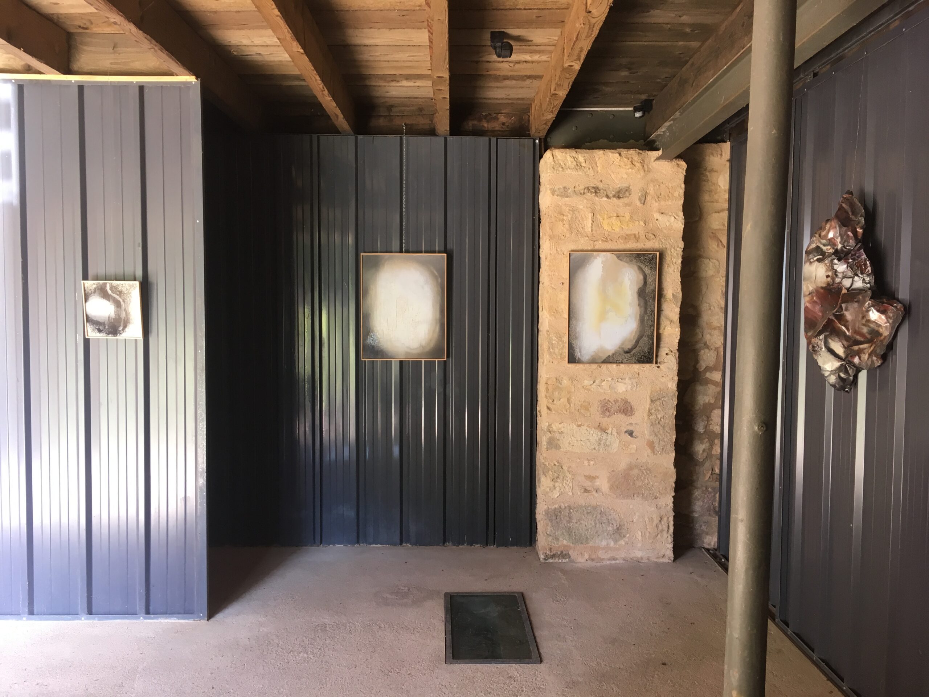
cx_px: 464
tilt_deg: -3.3
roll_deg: +1.5
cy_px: 348
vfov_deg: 48.2
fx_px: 778
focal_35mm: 29
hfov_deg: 61.7
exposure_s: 1/33
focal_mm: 4.15
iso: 64
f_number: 2.2
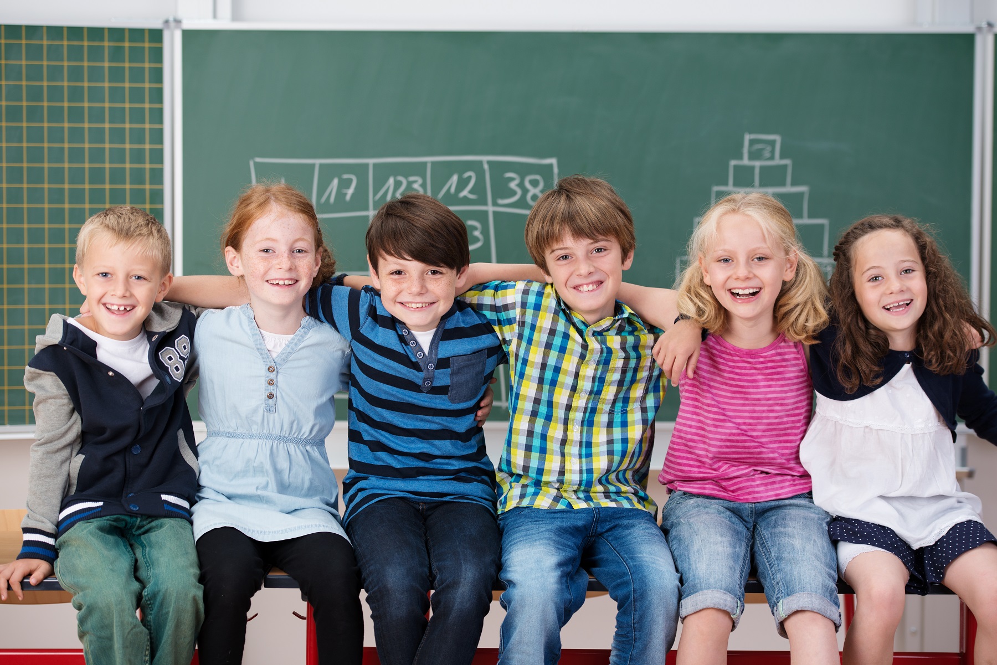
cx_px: 498
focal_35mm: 90
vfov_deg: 15.2
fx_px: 2493
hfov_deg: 22.6
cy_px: 332
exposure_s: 1/160
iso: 100
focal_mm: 90
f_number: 3.5
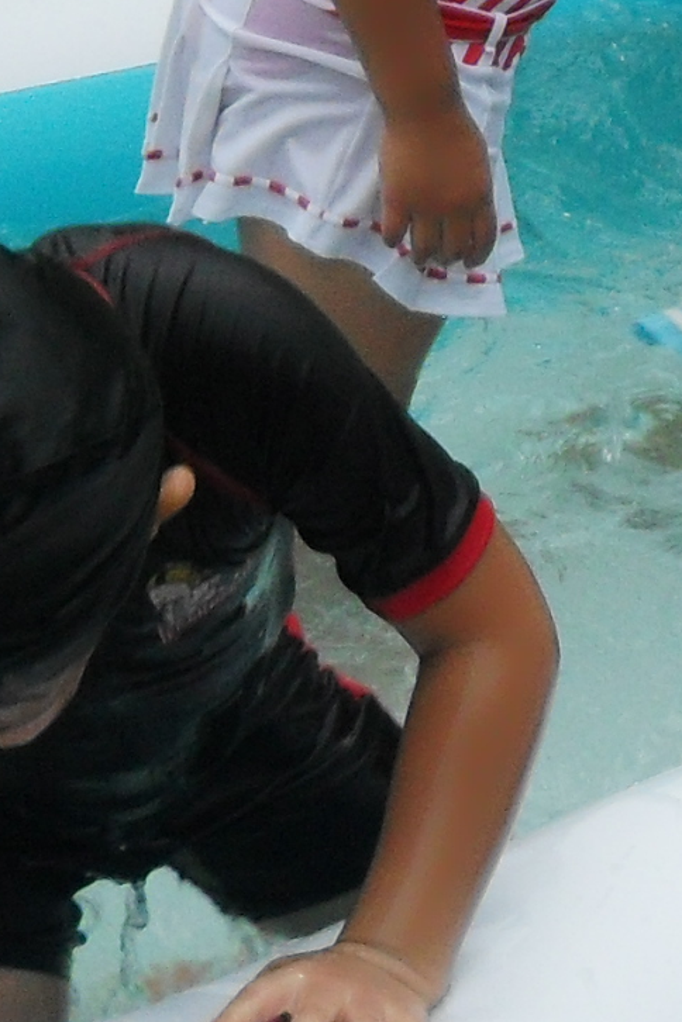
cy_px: 419
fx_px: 4376
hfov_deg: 8.8
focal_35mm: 154
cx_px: 837
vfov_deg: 13.3
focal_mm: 6.2
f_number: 8.9
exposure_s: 1/180
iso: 100
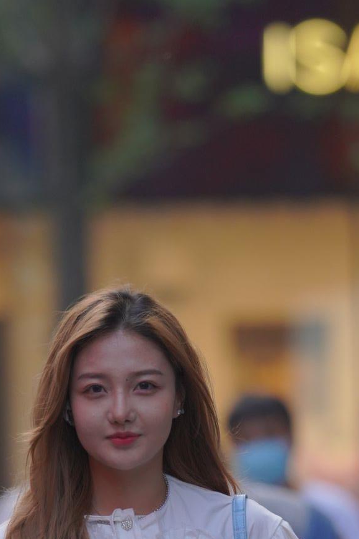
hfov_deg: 2.9
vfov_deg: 4.3
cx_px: 308
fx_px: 7072
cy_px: 795
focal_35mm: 473
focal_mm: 135
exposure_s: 1/1000
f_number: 2.2
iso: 640
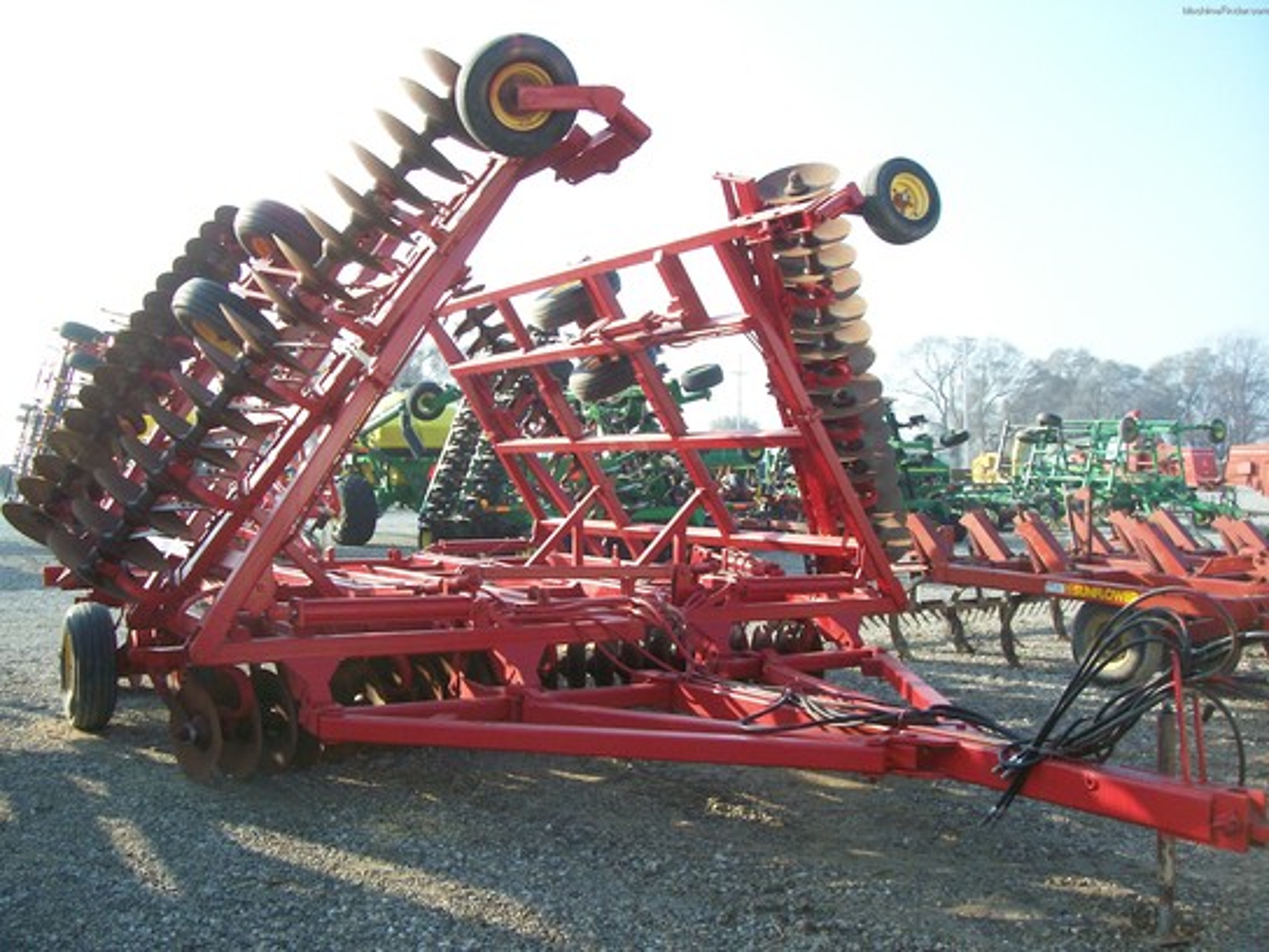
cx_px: 634
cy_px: 476
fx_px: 1246
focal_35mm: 34
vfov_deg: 41.8
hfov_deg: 54.0
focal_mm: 5.6
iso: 80
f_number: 2.7
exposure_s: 1/584
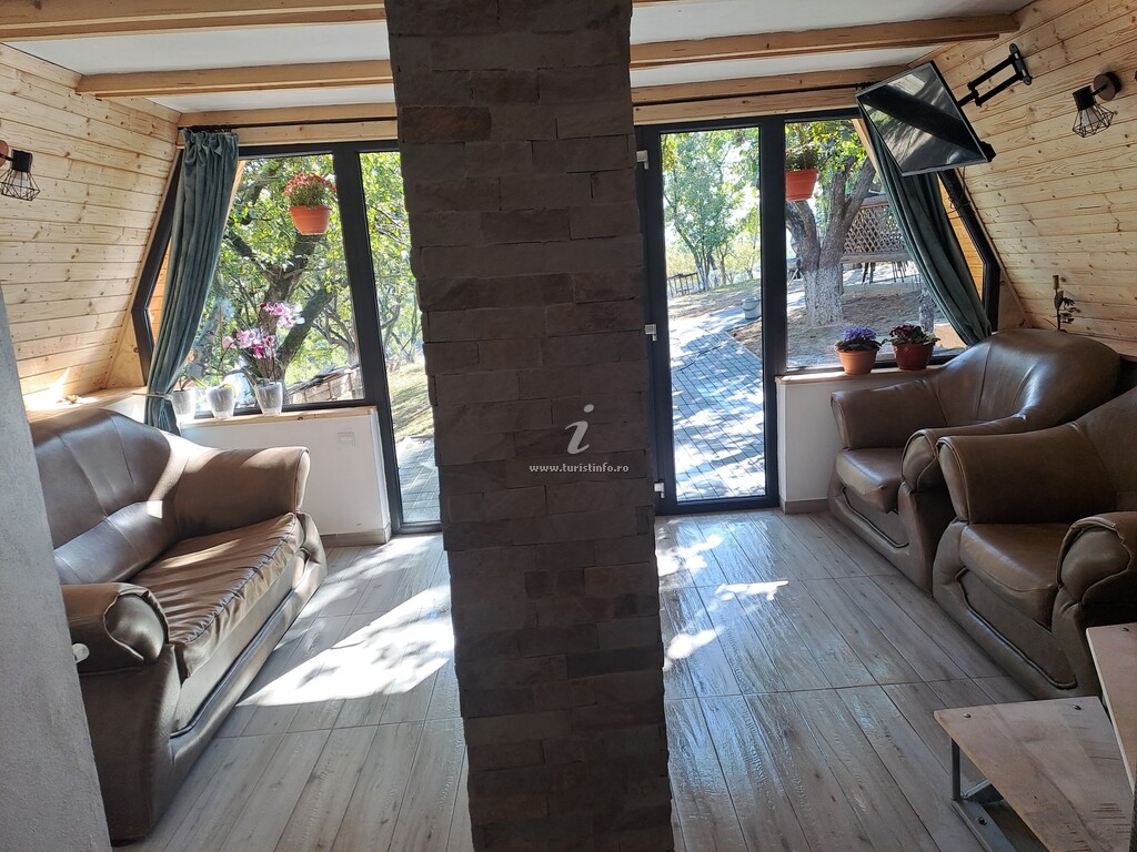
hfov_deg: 69.4
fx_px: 821
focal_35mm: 25
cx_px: 568
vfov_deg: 54.9
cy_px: 426
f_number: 1.8
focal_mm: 4.65
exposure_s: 1/103
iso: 32
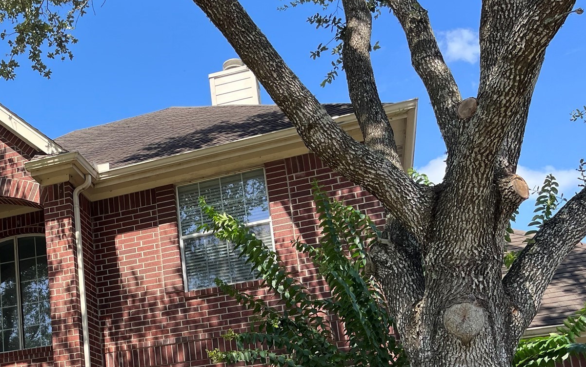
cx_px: 101
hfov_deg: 40.5
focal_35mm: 47
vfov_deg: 26.4
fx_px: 751
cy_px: 339
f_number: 1.6
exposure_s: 1/1066
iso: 50
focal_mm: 5.1
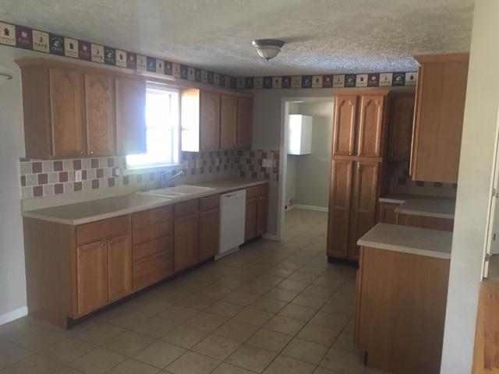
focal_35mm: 29
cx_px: 250
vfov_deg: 48.2
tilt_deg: -9.7
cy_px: 187
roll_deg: +0.2
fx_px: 418
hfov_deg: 61.7
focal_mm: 4.15
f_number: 2.2
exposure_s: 1/17
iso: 200
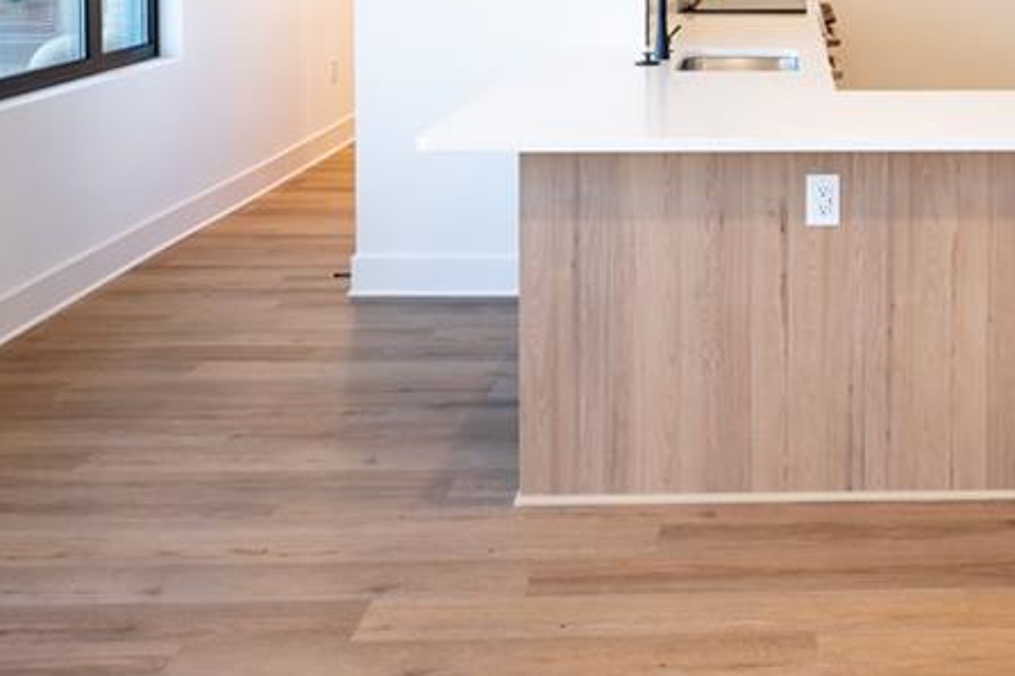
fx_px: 1551
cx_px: 870
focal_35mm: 55
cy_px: -48
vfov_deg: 23.3
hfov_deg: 34.6
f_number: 7.1
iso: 80
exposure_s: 1/10
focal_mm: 24
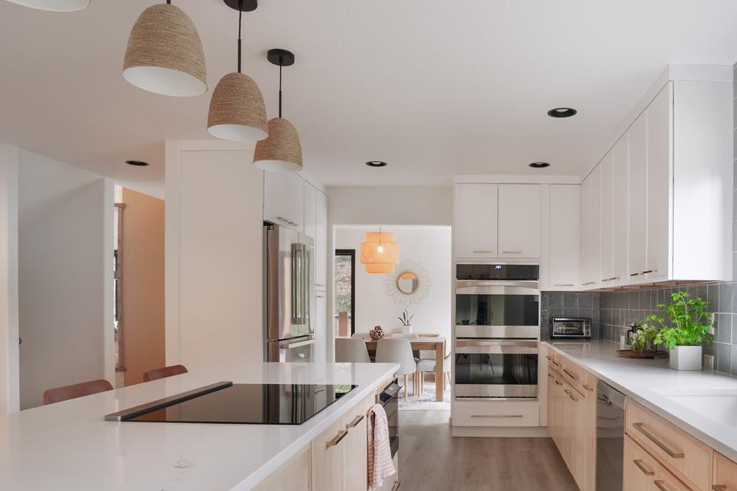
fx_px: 553
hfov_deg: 65.9
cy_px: 318
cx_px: 481
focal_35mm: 27
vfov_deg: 47.3
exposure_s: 3.2
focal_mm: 17
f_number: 11
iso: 400
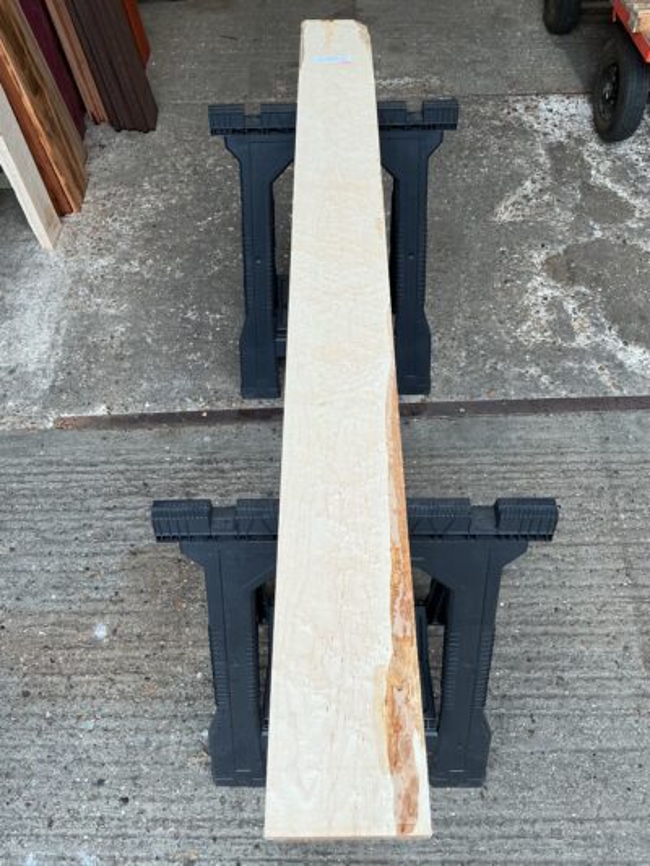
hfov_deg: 48.2
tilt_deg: -53.2
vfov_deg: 61.6
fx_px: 726
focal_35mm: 29
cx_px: 325
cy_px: 433
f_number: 1.8
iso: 20
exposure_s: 1/100
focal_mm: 3
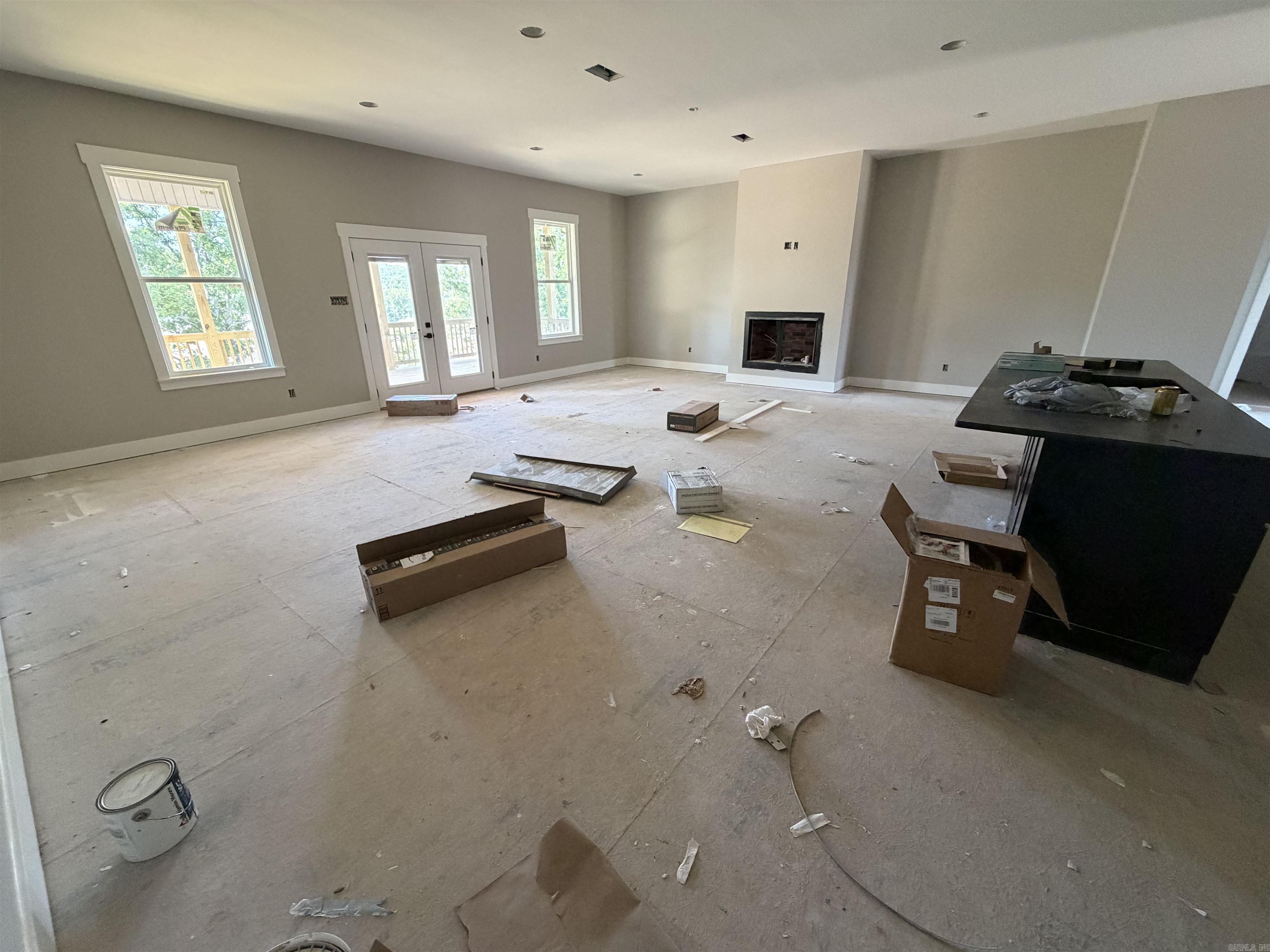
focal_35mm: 14
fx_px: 514
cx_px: 635
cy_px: 476
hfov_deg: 102.1
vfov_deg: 85.7
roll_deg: +1.1
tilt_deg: -19.2
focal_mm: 2.22
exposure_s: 1/63
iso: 320
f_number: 2.2
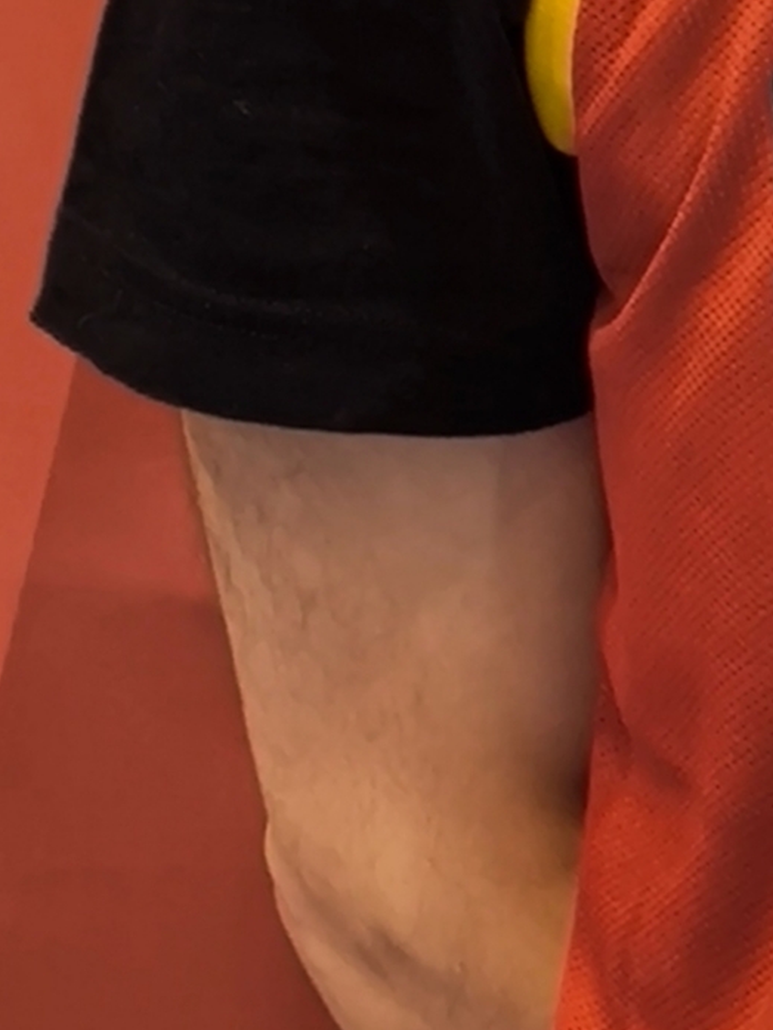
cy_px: -741
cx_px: 1327
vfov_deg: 11.9
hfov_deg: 9.2
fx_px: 4614
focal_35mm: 155
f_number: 1.9
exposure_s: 1/50
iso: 200
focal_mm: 6.92
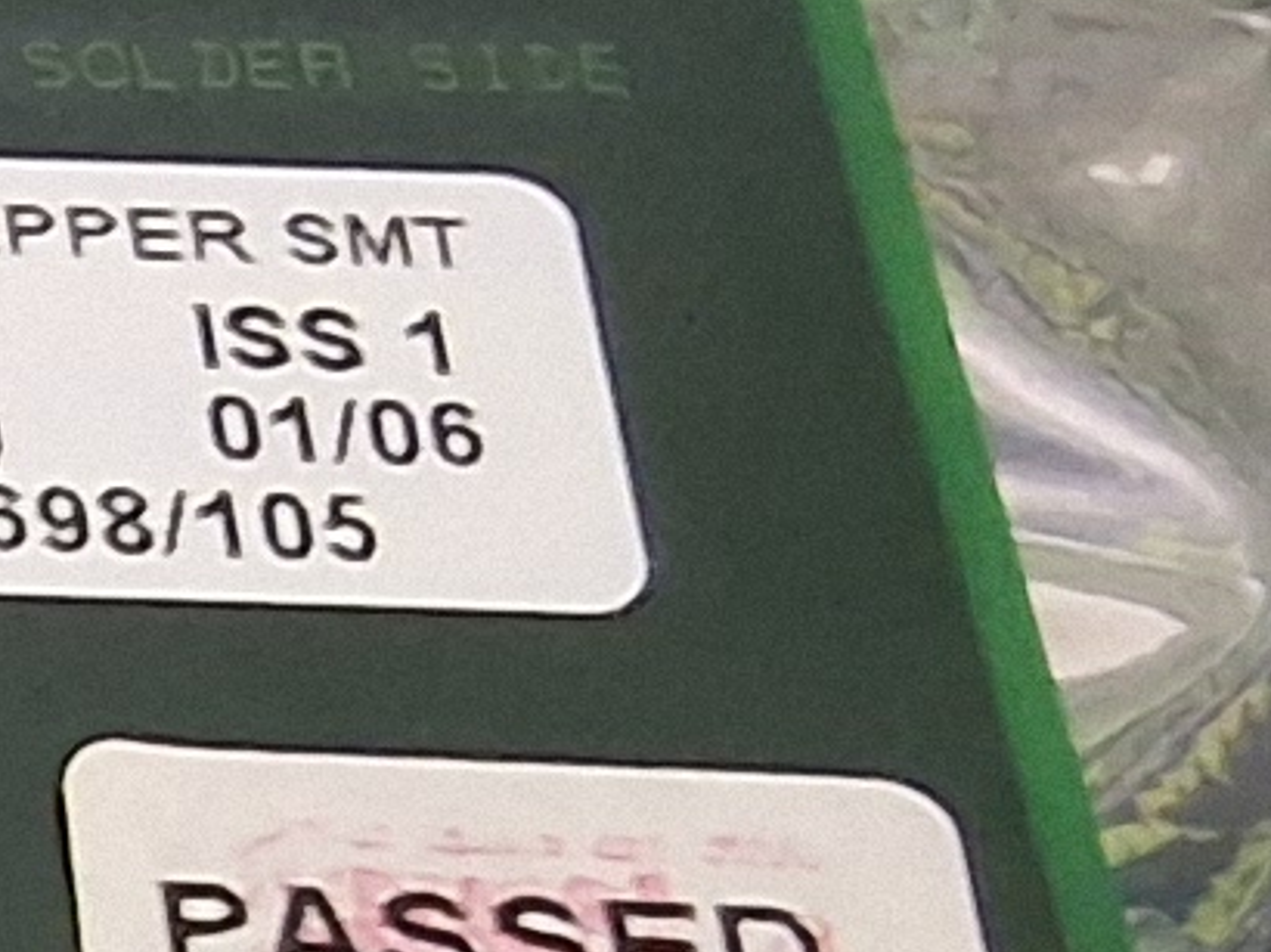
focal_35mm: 223
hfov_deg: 7.6
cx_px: -2747
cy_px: 1882
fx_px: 8183
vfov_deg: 6.5
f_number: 1.9
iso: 320
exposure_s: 1/20
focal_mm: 2.91
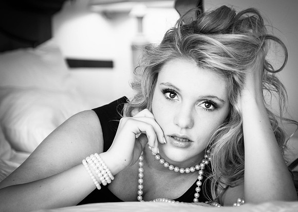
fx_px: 857
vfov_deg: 14.2
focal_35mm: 101
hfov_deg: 19.6
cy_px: 109
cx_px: 206
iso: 320
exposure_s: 1/125
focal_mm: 60
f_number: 2.8
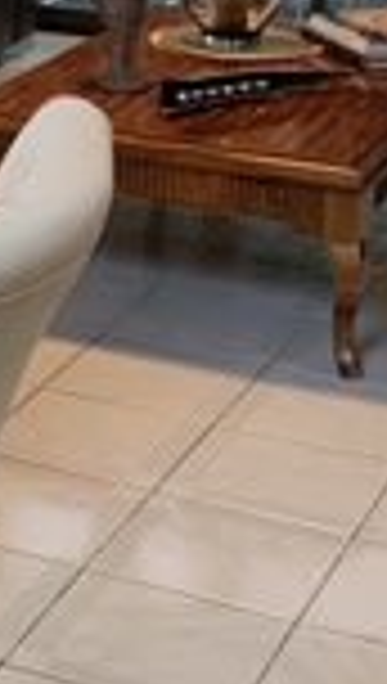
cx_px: -403
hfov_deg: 9.6
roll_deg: -0.4
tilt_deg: -4.0
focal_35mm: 118
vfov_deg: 16.9
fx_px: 2143
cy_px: -252
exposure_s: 1/60
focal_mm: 4.25
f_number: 1.8
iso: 400
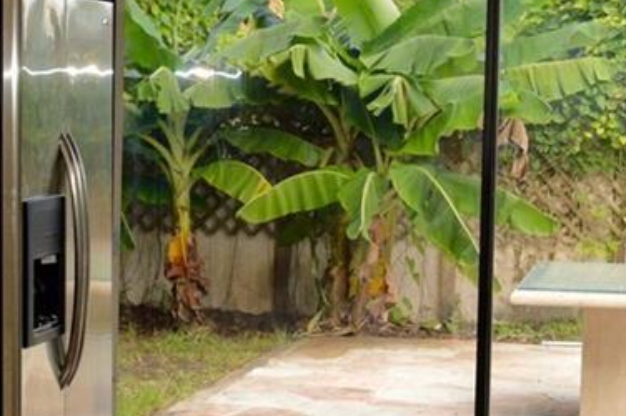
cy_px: 260
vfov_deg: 11.9
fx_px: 1998
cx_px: 551
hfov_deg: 17.6
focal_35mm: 115
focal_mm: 18
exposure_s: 1/125
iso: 110
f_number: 5.6
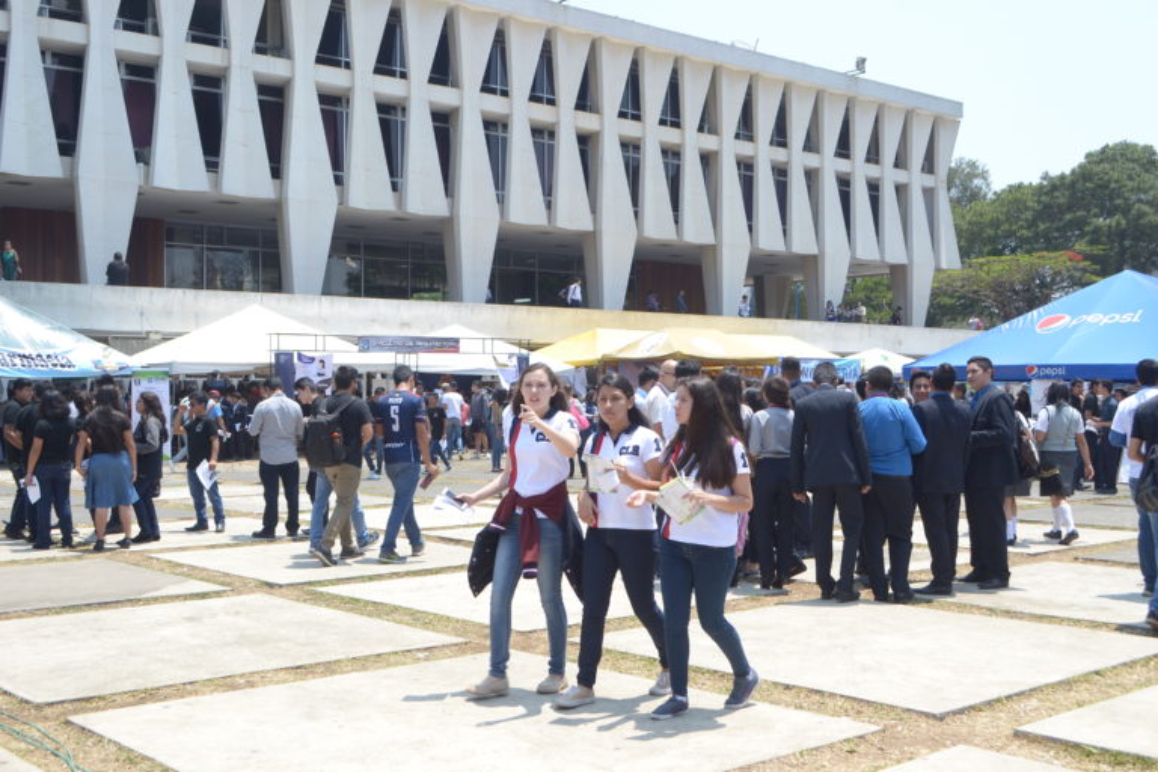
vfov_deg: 31.9
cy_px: 386
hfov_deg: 46.4
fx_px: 1351
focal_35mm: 42
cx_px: 579
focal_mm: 28
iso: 100
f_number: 9
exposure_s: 1/125
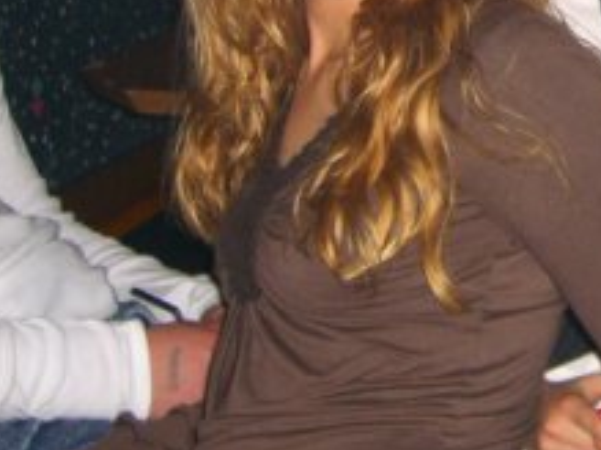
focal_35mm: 104
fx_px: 1805
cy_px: -60
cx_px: 714
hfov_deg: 18.0
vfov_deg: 13.9
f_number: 2.8
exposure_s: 1/60
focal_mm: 7.9
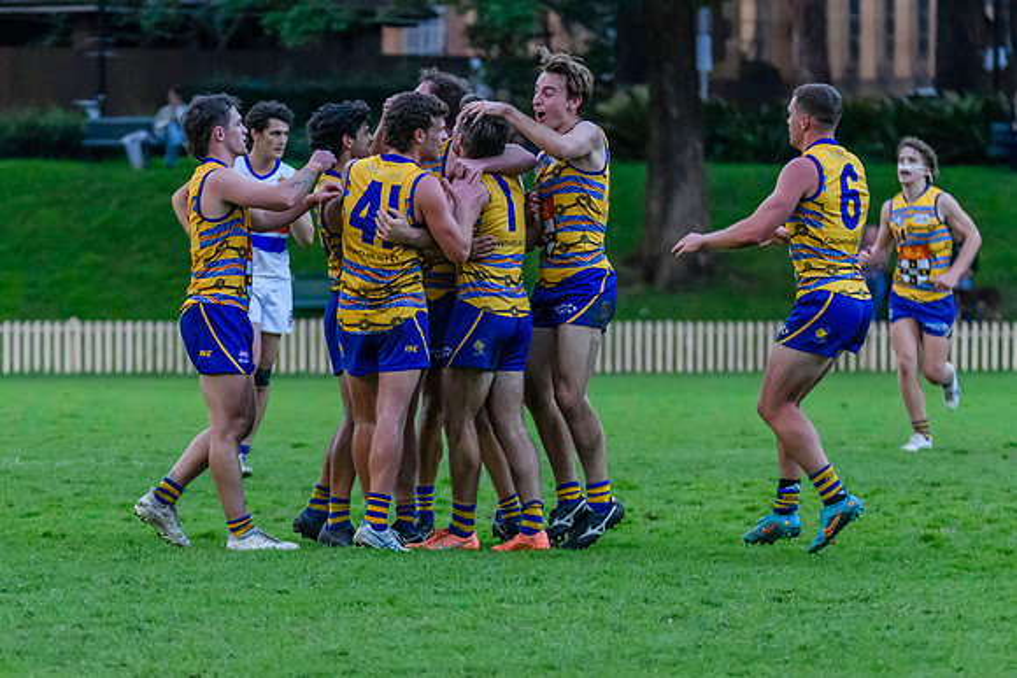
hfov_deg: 5.6
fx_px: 10470
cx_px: 442
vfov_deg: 3.7
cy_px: 384
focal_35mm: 371
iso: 10000
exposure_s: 1/1250
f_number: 5.3
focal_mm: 240
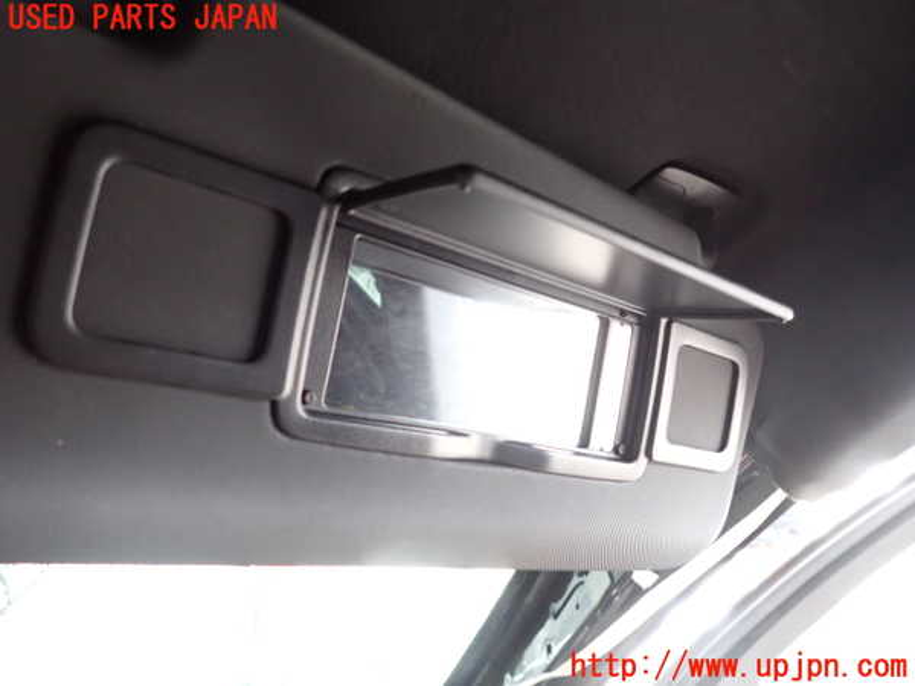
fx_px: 661
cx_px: 458
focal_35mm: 25
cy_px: 343
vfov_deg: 54.9
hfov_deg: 69.4
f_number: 2
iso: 400
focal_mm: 4.5
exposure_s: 1/30
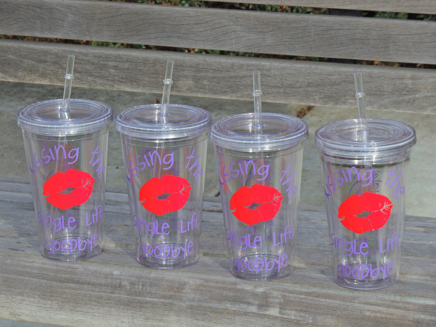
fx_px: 2141
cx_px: 218
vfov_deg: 8.7
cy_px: 164
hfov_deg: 11.6
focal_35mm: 170
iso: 140
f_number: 8
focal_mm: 30.3
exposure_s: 1/160
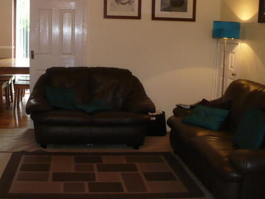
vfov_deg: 29.7
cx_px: 90
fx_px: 375
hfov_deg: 38.5
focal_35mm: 49
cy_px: 93
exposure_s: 1/30
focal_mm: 6.1
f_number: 2.8
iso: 200
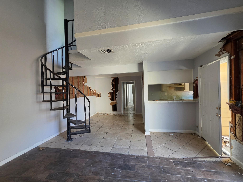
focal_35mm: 13
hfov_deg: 106.2
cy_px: 91
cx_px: 122
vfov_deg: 89.9
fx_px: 91
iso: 160
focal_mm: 2.2
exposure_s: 1/60
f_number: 1.9
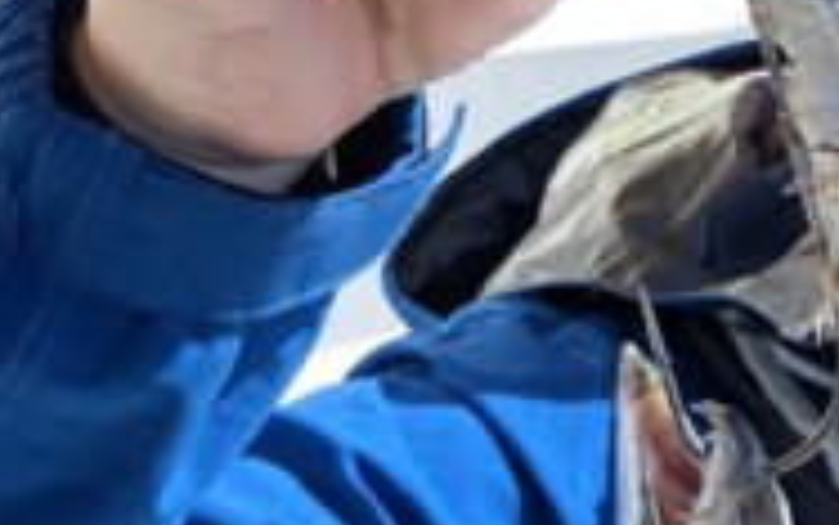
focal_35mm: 127
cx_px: 1328
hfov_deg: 15.0
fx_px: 2905
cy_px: 435
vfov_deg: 10.3
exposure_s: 1/1567
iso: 32
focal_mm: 3.99
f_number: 1.8
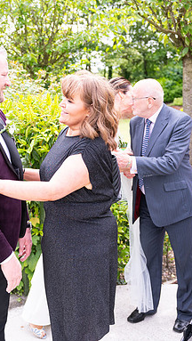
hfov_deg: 25.9
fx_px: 416
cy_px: 170
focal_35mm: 46
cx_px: 63
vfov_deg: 44.6
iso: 250
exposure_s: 1/800
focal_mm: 29
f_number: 3.5
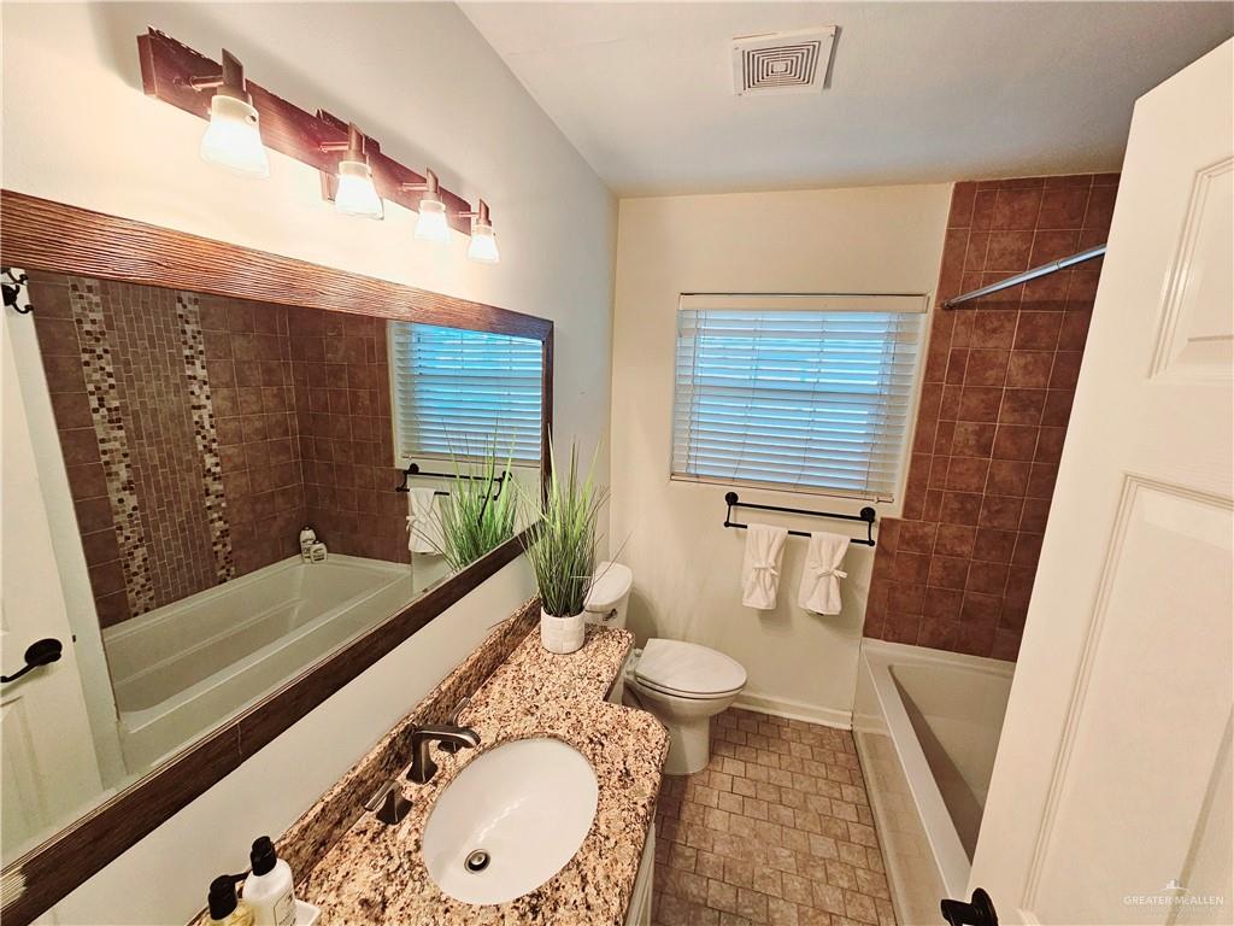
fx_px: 463
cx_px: 617
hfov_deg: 106.2
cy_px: 463
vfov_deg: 89.9
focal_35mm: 13
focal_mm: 2.2
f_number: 2.2
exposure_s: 1/60.2
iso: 200
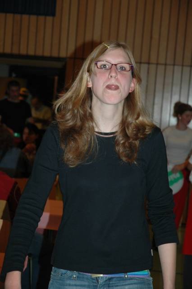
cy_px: 144
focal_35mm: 98
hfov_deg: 14.0
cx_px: 96
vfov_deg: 20.9
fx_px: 781
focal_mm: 65
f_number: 4.5
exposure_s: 1/60
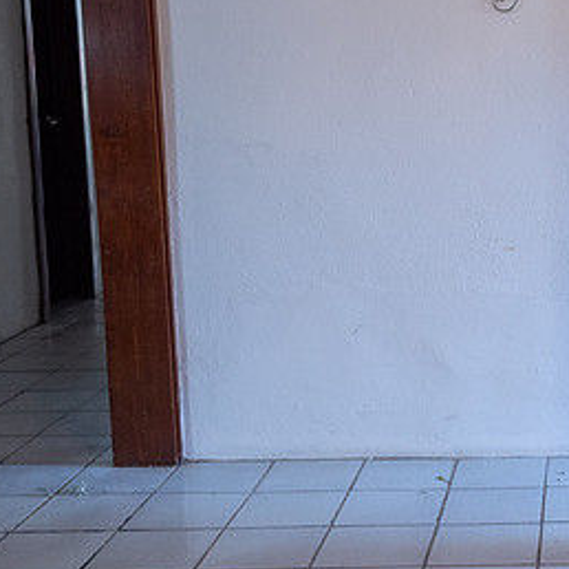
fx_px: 1246
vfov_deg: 25.7
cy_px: 224
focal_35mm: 67
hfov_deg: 24.2
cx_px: 613
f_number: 4.5
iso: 1600
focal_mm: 35
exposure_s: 1/160
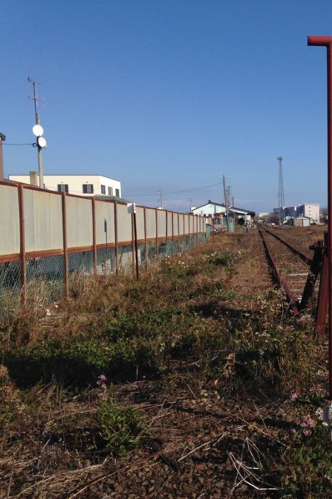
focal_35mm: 46
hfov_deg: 27.6
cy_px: 250
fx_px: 636
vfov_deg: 42.7
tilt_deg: -3.8
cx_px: 332
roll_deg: +0.6
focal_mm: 4.12
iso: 50
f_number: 2.4
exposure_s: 1/2584
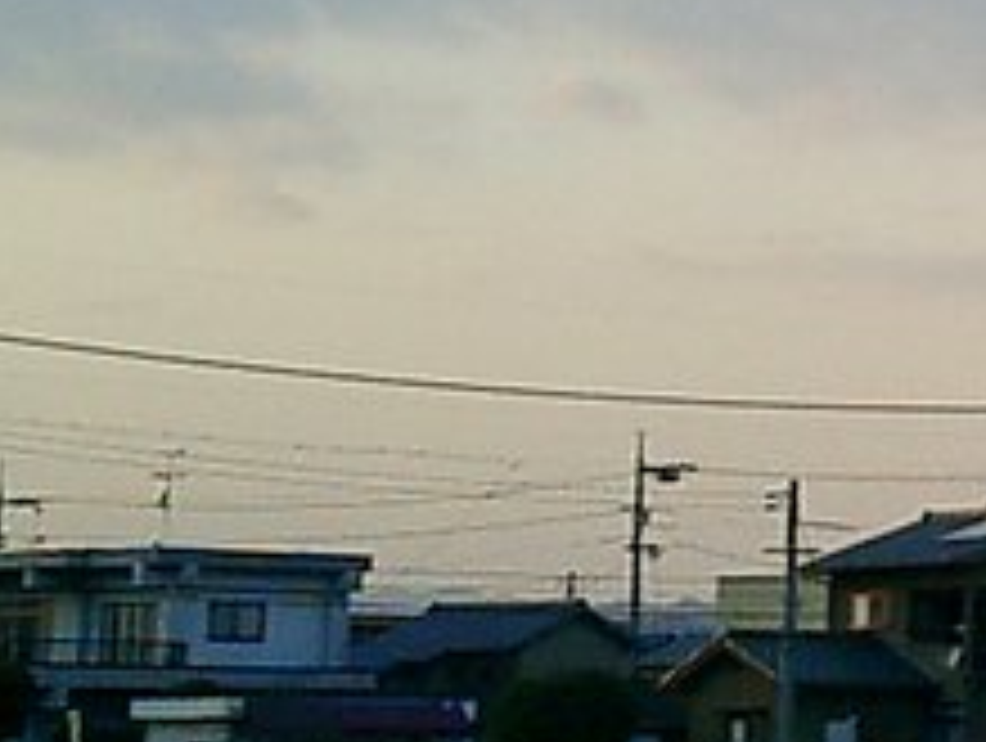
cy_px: -382
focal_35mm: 168
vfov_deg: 8.7
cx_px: 1855
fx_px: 4793
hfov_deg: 10.9
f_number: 3.2
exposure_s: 1/320
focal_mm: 7.5
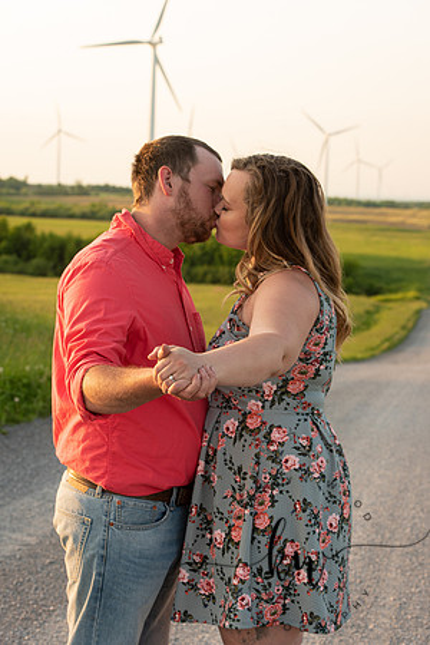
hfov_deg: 17.1
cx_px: 215
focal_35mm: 80
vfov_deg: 25.4
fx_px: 1433
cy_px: 322
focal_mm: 80
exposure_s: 1/200
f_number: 7.1
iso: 400
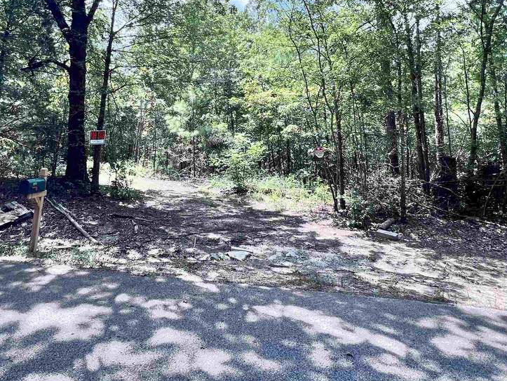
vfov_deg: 55.8
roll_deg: -1.2
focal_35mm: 23
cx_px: 224
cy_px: 91
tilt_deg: +6.2
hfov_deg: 73.6
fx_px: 337
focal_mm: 1.57
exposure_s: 1/405
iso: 32
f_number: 1.8
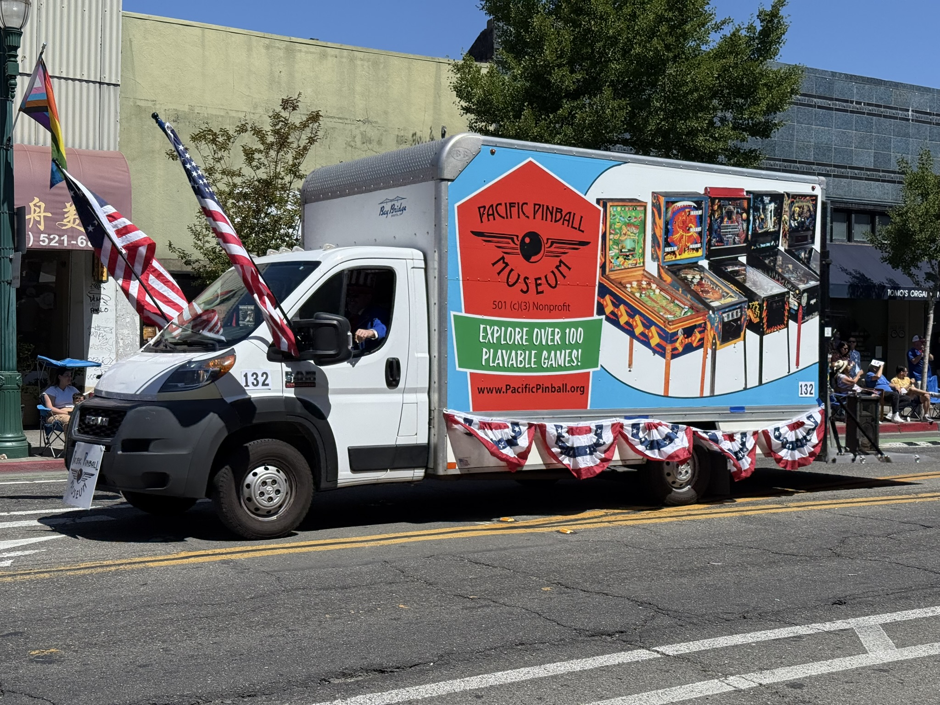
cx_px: 470
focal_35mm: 48
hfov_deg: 39.7
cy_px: 352
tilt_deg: -1.4
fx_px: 1303
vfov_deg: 30.3
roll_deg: +0.3
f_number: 1.78
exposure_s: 1/7143
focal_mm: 6.76
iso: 64
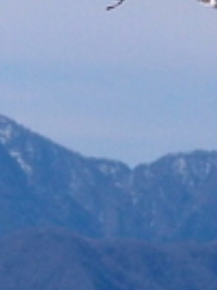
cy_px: 243
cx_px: -741
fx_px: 6254
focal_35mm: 747
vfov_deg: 2.7
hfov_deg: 2.0
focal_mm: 18.15
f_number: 4.5
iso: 100
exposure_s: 1/1000
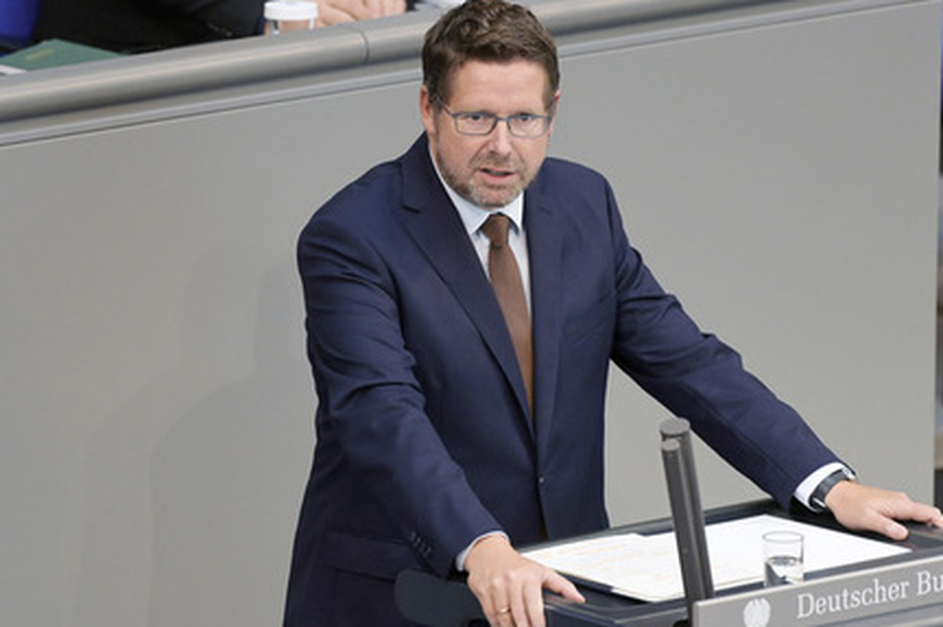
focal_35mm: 407
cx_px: 466
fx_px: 10649
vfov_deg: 3.4
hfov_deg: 5.1
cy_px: 319
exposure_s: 1/400
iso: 8000
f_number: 5.6
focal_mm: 390
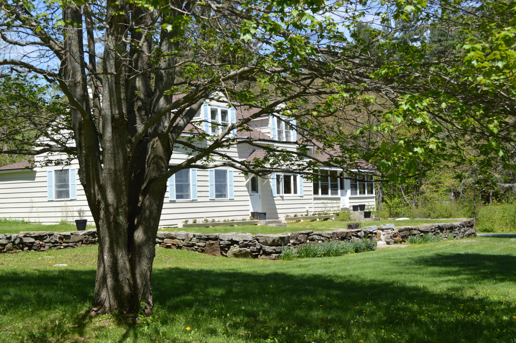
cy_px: 172
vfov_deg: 28.0
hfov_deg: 41.1
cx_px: 258
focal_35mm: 48
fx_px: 687
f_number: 7.1
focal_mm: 32
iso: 100
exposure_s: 1/200
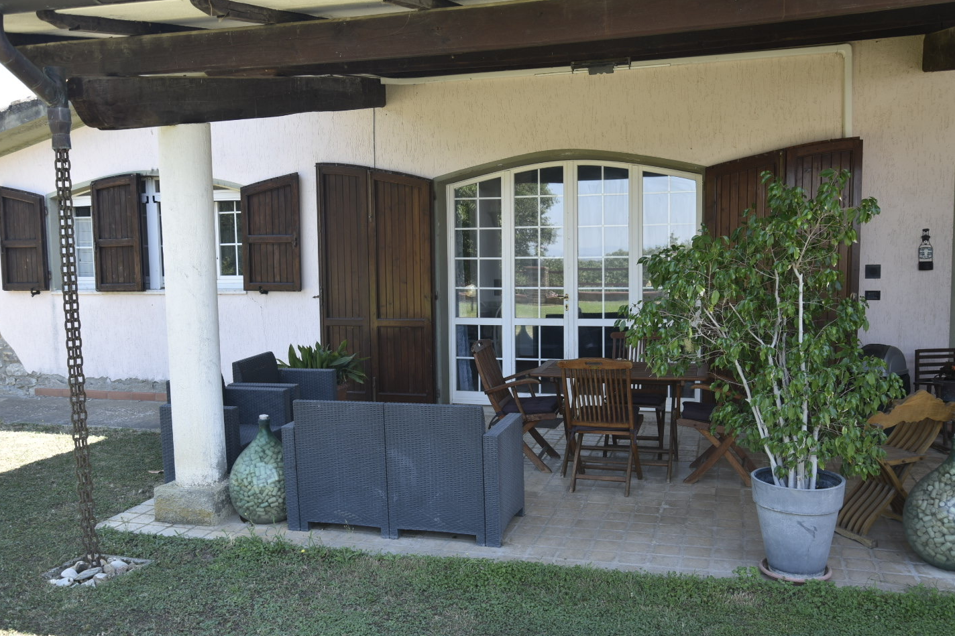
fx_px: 875
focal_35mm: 33
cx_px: 480
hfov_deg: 57.2
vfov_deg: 40.0
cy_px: 317
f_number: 5
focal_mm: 29
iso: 100
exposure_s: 1/100
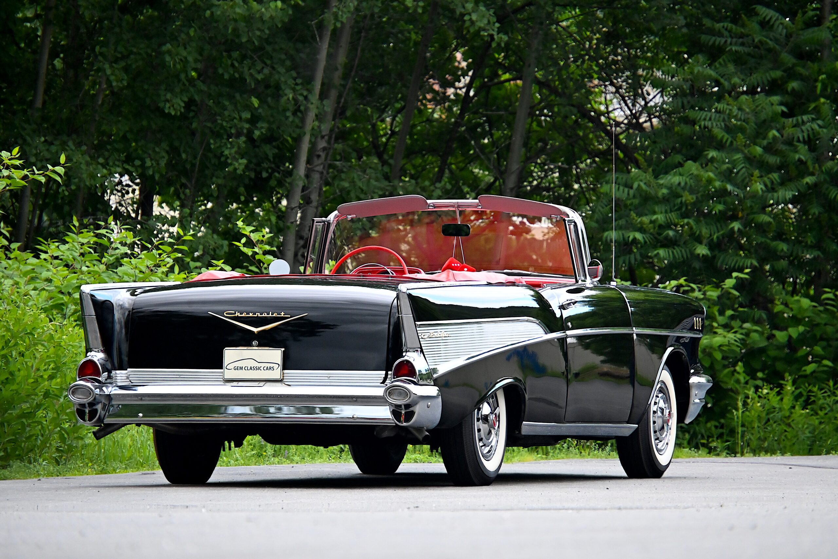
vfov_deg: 4.9
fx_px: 6564
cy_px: 280
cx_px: 419
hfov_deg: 7.3
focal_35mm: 282
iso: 2000
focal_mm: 188
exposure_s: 1/250
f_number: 6
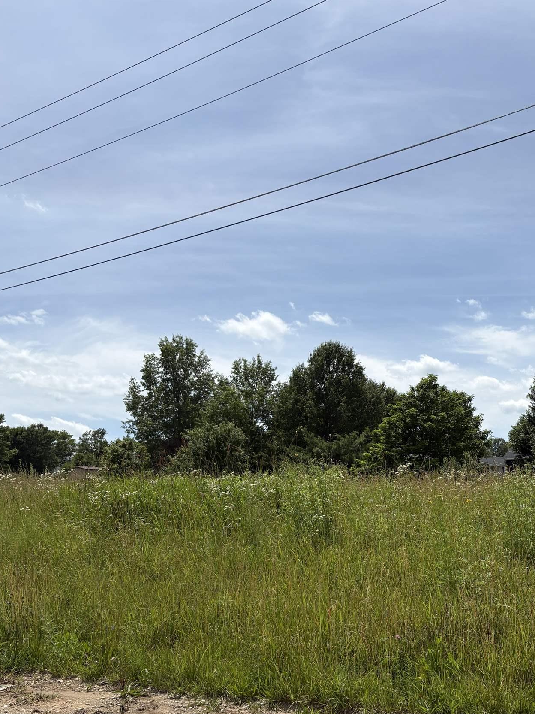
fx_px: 742
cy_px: 459
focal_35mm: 36
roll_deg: -3.2
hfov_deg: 39.3
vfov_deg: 50.7
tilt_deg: +2.8
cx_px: 346
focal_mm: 5.96
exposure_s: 1/6993
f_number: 1.6
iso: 50
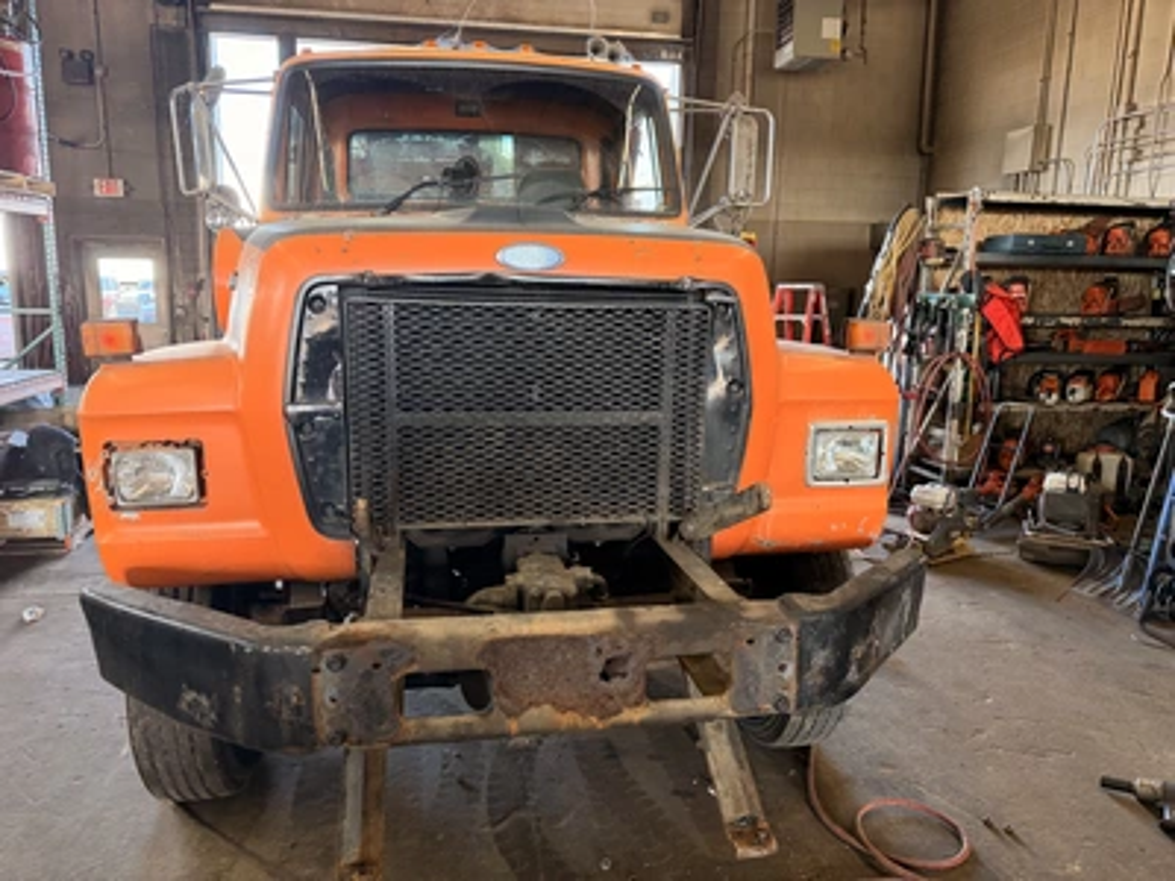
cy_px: 440
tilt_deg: -10.9
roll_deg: +1.4
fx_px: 815
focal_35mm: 24
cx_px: 588
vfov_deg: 56.8
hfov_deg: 71.6
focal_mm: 6.76
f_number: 1.78
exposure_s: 1/120
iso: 320
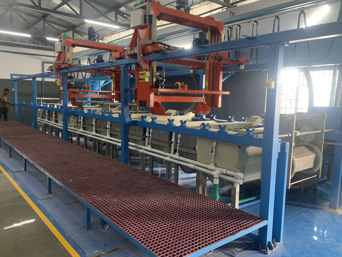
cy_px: 129
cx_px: 175
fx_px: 277
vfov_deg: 49.8
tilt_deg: -7.2
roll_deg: -2.0
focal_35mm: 28
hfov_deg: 63.4
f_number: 1.8
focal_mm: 4.25
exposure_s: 1/50
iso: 125
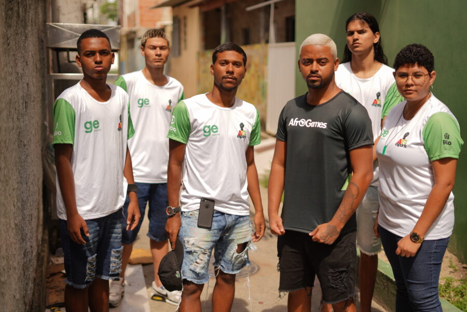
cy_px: 156
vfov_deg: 27.0
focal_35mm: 50
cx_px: 234
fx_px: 649
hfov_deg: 39.6
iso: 50
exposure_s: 1/1000
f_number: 2
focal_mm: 50
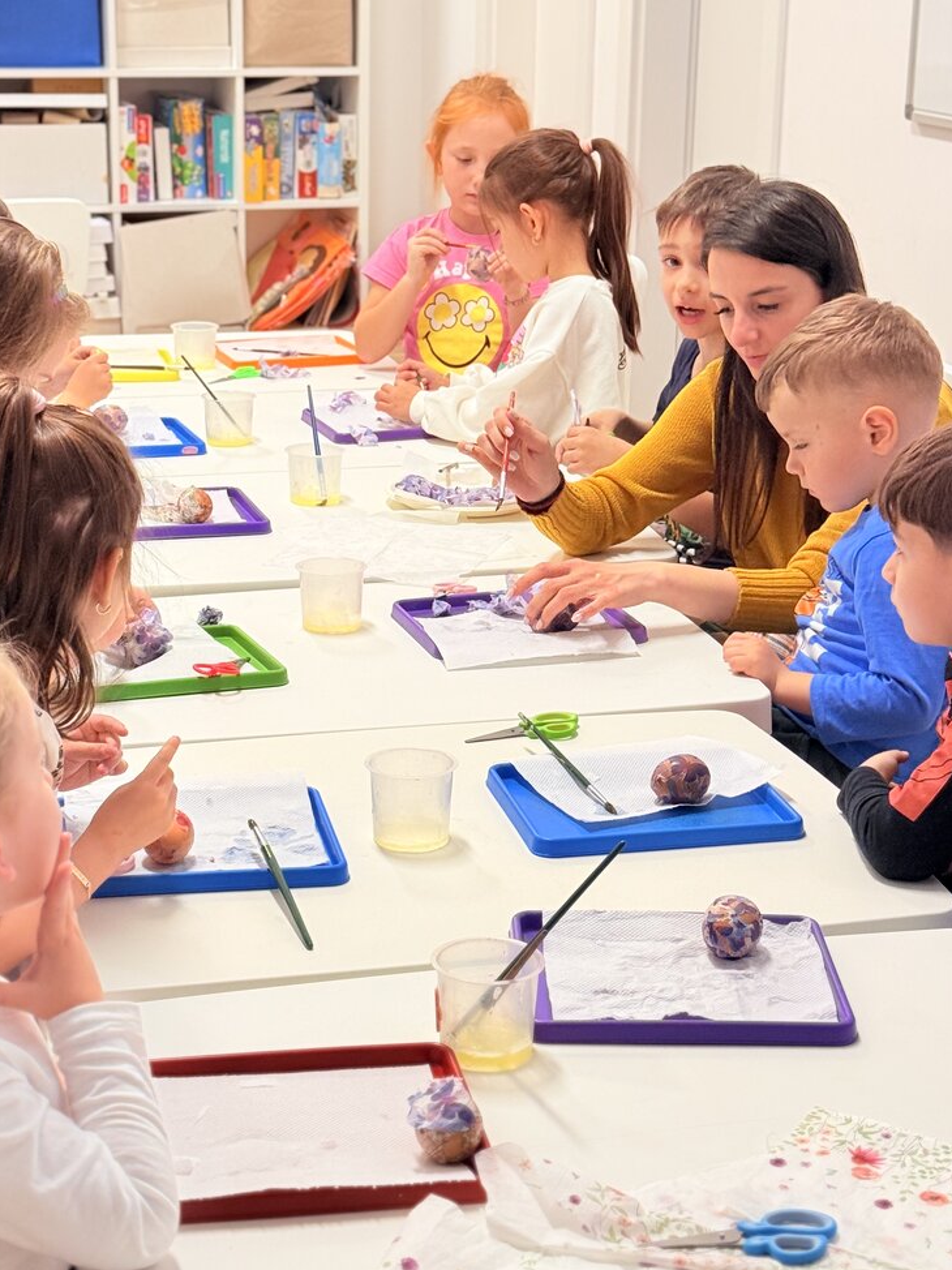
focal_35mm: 69
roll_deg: -0.6
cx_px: 409
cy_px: 579
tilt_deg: -15.8
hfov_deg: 21.3
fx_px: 2531
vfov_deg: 28.2
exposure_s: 1/100
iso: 160
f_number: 1.78
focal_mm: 6.76
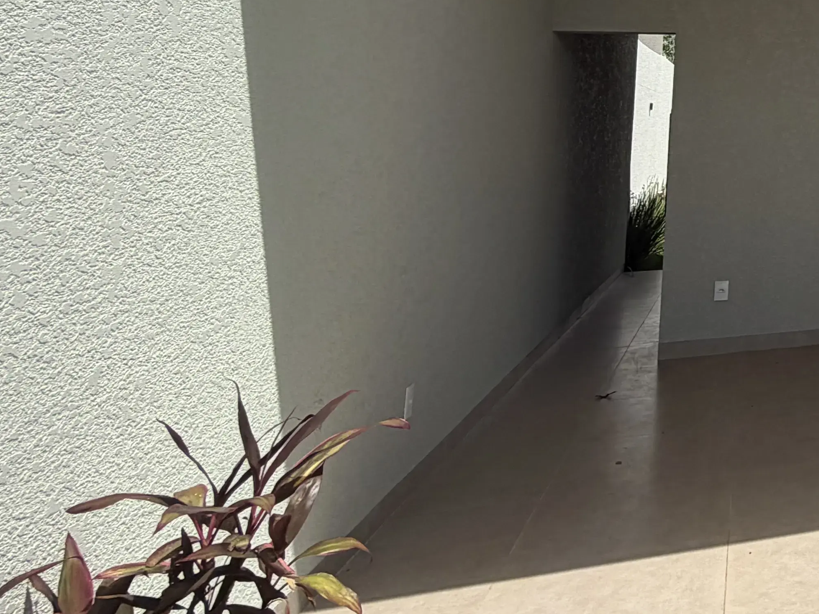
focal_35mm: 40
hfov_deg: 32.5
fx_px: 946
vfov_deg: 32.6
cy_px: -23
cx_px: 1108
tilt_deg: +10.0
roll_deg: +1.1
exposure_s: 1/809
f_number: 2.2
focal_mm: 2.22
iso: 20
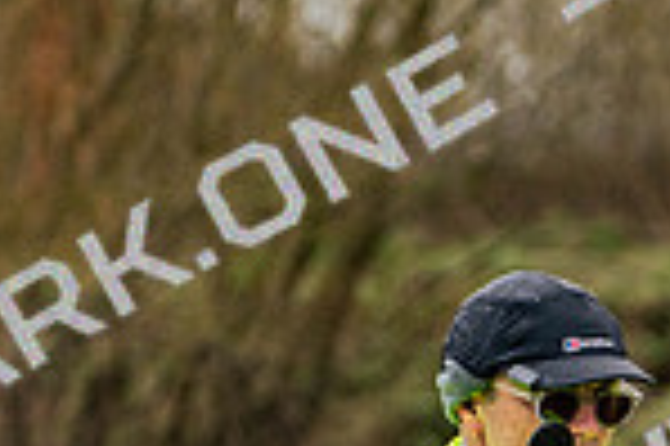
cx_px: 967
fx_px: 17103
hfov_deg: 2.2
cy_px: 637
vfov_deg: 1.5
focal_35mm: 920
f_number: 6.3
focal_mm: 236
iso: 2000
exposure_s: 1/2000
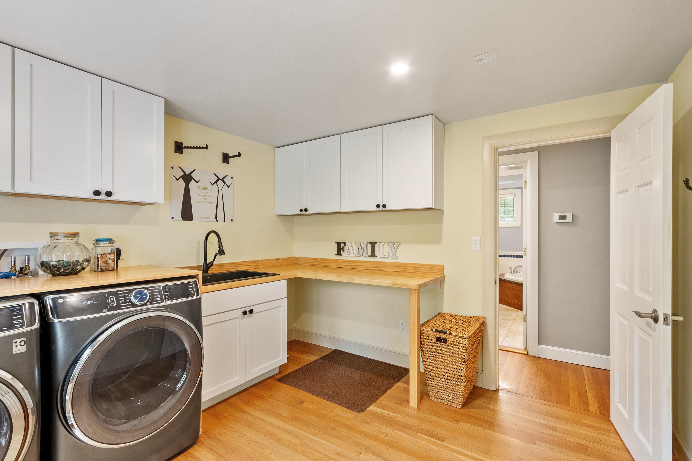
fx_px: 288
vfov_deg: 77.3
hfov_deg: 100.4
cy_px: 230
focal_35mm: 15
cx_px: 346
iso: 400
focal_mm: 10
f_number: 7.1
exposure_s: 1/1.25
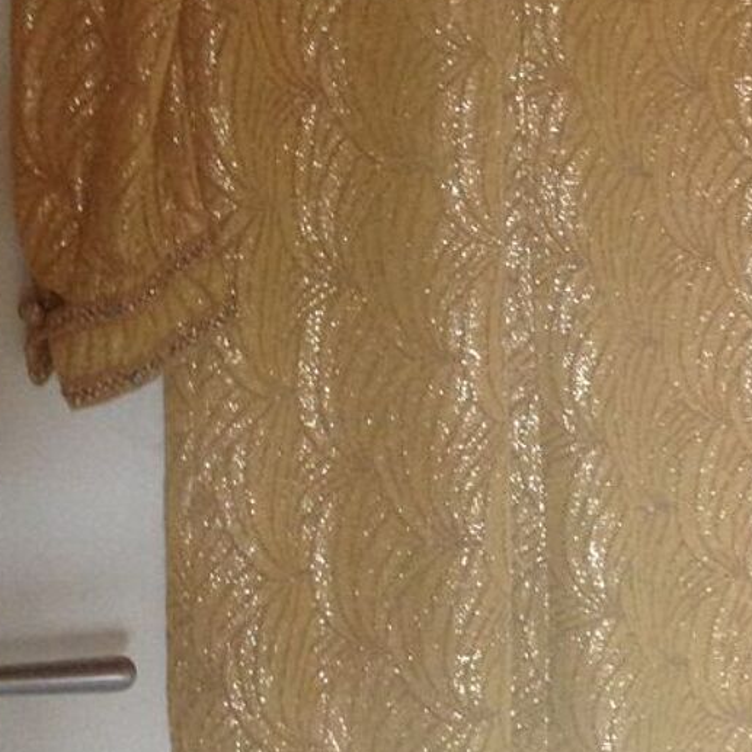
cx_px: 589
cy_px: 92
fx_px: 1966
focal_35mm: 80
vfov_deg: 21.2
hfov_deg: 21.4
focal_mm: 4.28
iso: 320
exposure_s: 1/15
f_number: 2.4
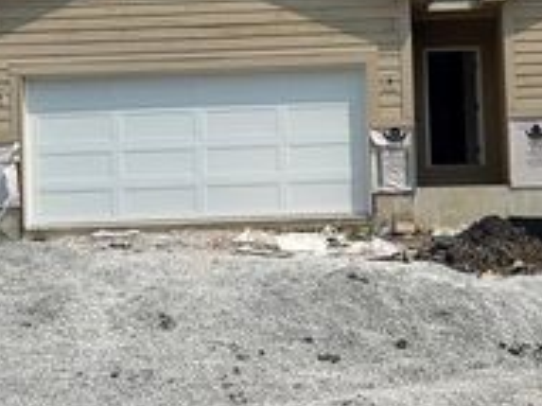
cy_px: 84
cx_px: 372
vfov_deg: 21.3
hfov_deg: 28.3
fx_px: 1064
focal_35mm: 68
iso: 50
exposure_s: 1/7463
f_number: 1.5
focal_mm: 5.7
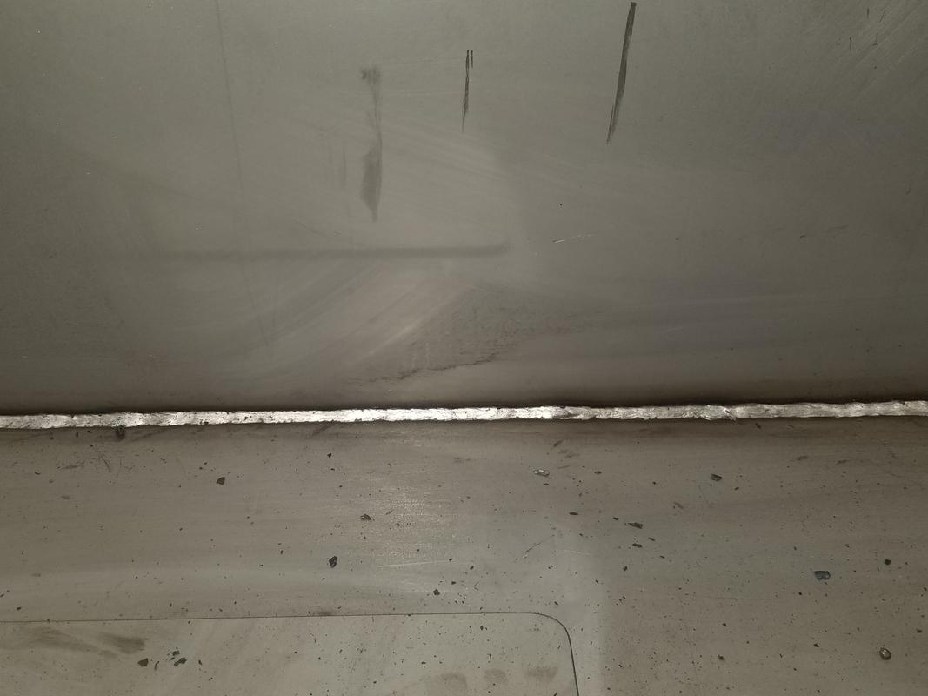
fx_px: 697
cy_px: 348
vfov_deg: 53.1
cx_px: 464
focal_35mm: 26
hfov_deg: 67.3
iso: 64
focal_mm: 4.25
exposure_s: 1/60
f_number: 1.7
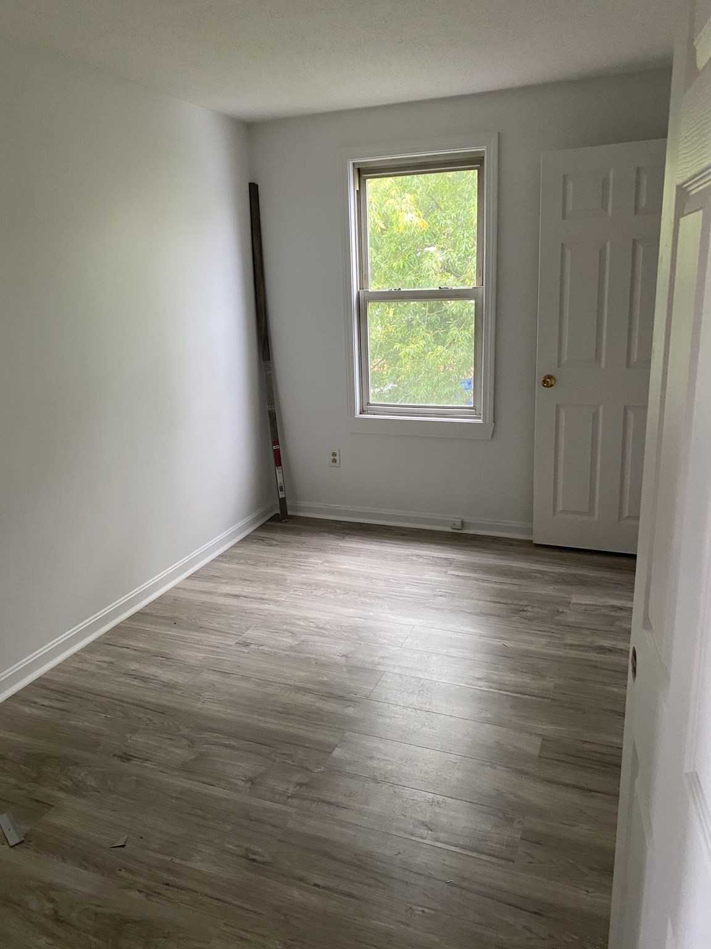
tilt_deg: -13.0
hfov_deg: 53.1
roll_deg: +3.2
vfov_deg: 67.3
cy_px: 474
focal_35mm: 26
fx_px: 712
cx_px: 356
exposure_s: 1/60
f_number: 1.8
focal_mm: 4.25
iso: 200
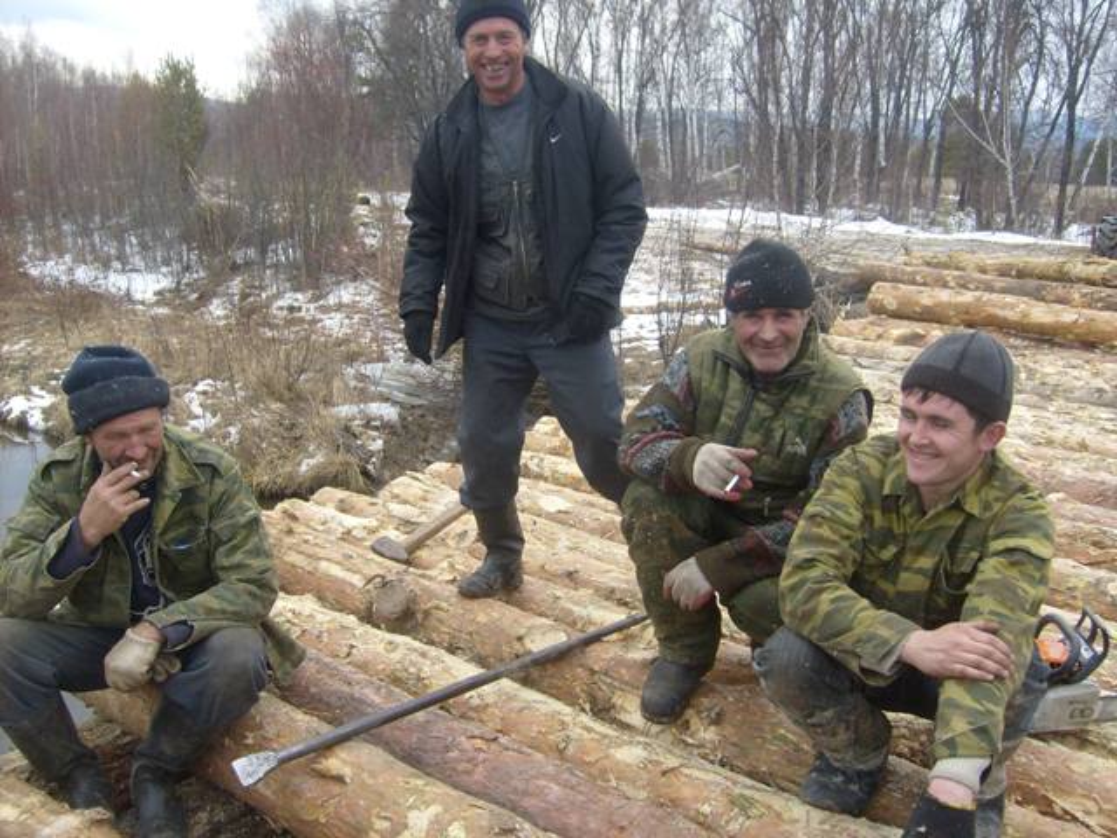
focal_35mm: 35
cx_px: 558
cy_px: 419
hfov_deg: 52.6
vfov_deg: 40.7
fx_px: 1129
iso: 80
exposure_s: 1/180
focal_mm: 5.8
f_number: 2.8
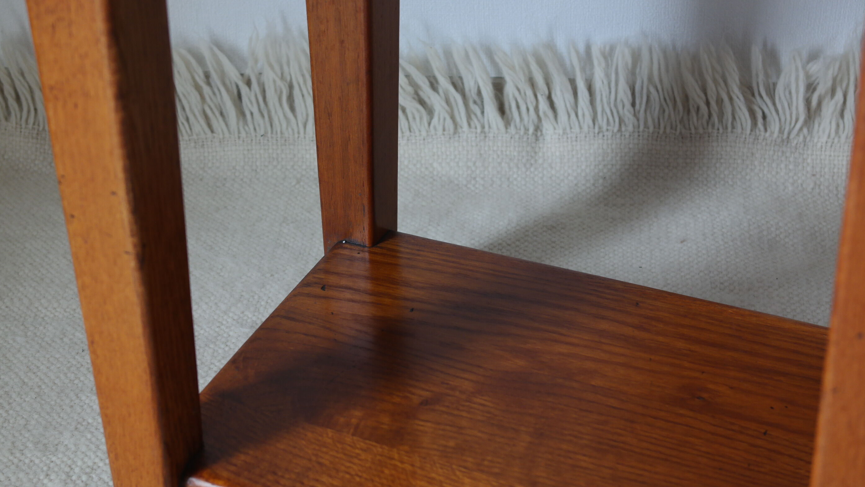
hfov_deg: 27.5
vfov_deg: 15.7
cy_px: 217
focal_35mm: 77
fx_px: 1766
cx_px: 412
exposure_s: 1/25
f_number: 5.6
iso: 400
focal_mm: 45
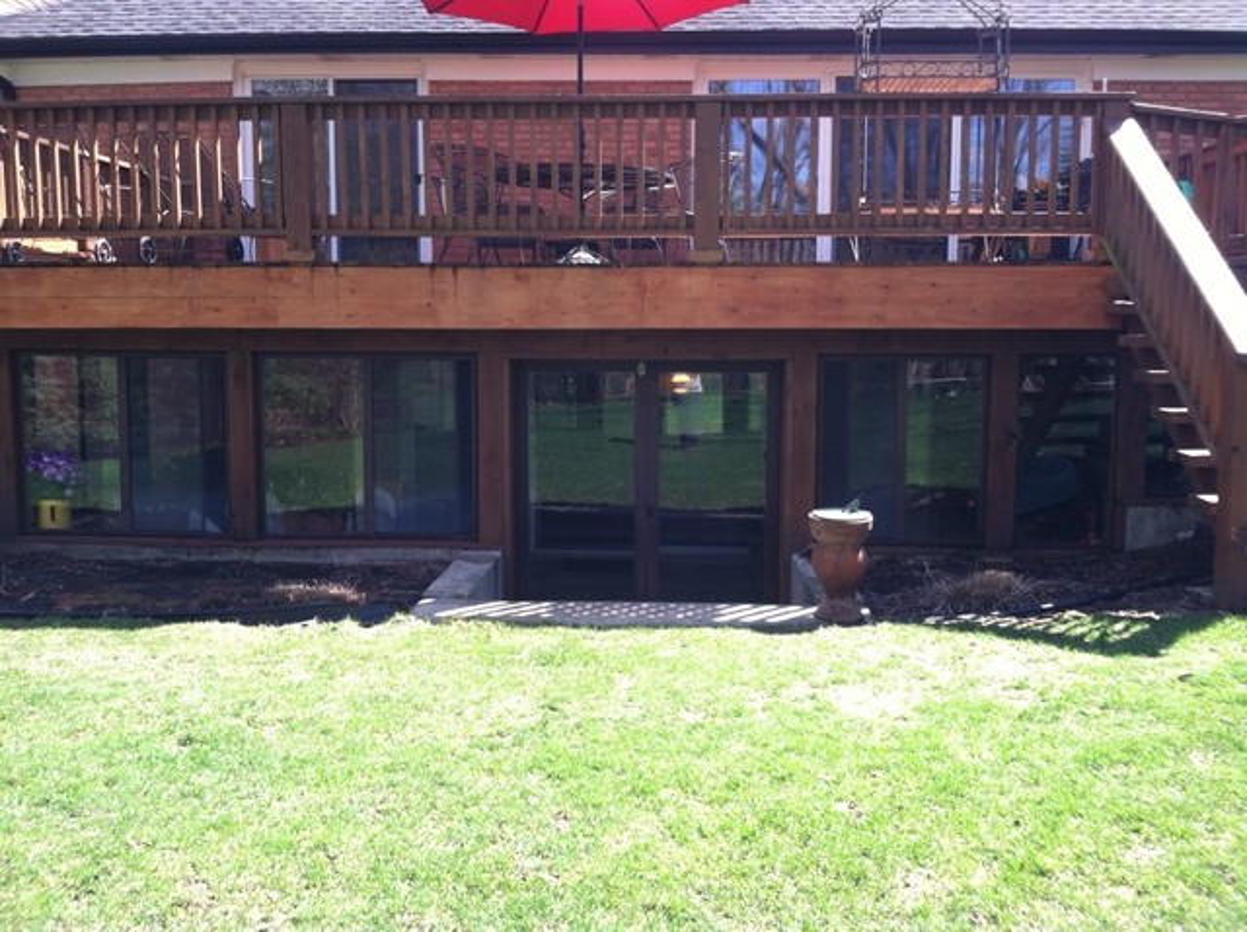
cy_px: 466
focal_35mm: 35
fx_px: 1259
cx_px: 624
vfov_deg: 40.6
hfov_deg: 52.7
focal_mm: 3.85
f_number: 2.8
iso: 80
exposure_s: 1/217
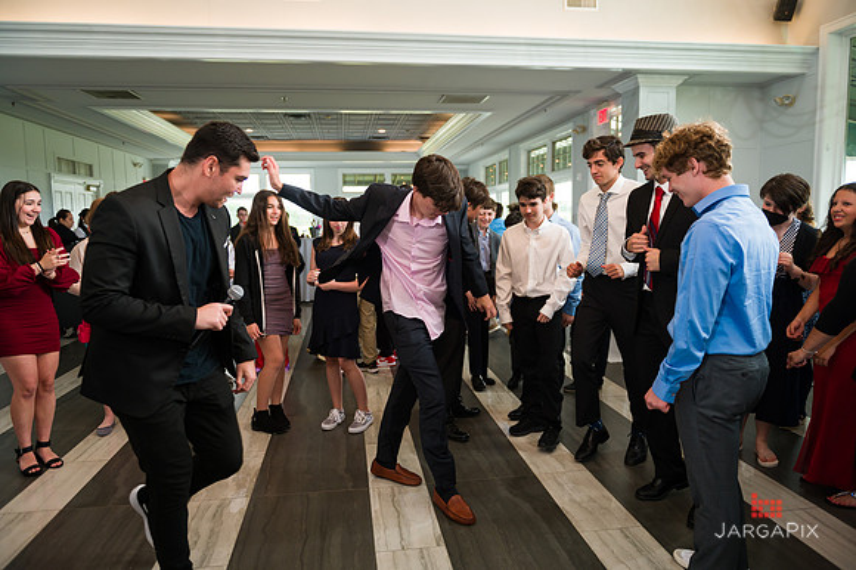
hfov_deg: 73.8
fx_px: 570
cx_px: 428
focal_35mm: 24
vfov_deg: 53.1
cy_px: 285
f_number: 3.2
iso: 400
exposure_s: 1/200
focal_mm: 24
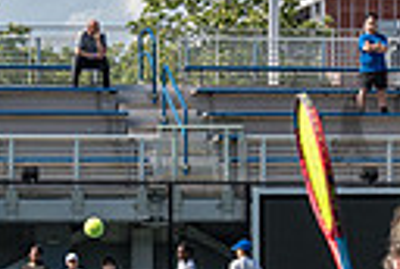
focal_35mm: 187
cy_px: 258
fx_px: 2083
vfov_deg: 7.4
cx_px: -53
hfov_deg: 10.8
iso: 200
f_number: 4.5
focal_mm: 40
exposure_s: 1/1250
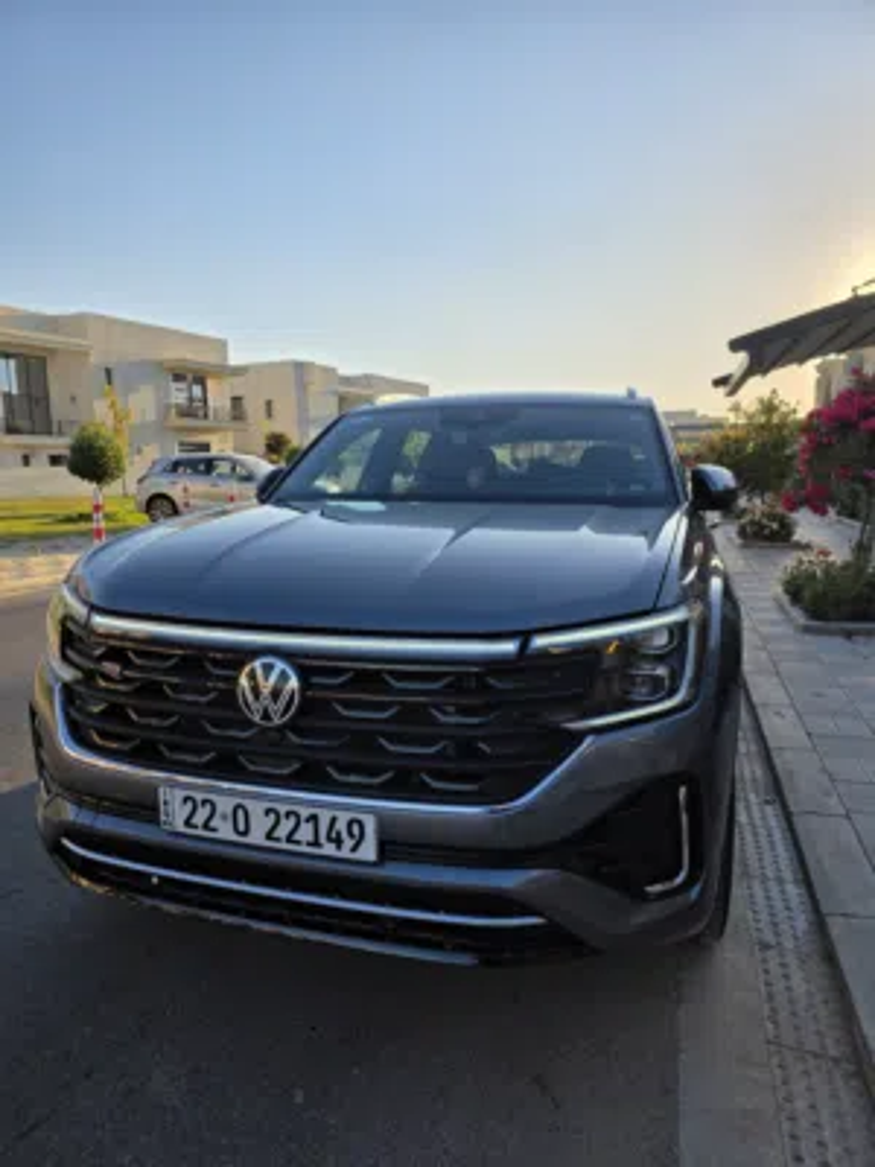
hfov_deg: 58.9
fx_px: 775
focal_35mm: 23
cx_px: 438
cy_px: 584
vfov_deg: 73.9
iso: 40
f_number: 1.7
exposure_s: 1/2175
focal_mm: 6.3
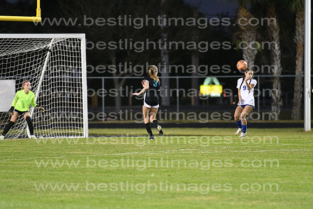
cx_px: 156
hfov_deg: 6.9
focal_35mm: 300
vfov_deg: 4.6
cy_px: 104
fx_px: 2609
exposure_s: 1/800
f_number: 2.8
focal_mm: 200
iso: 9000
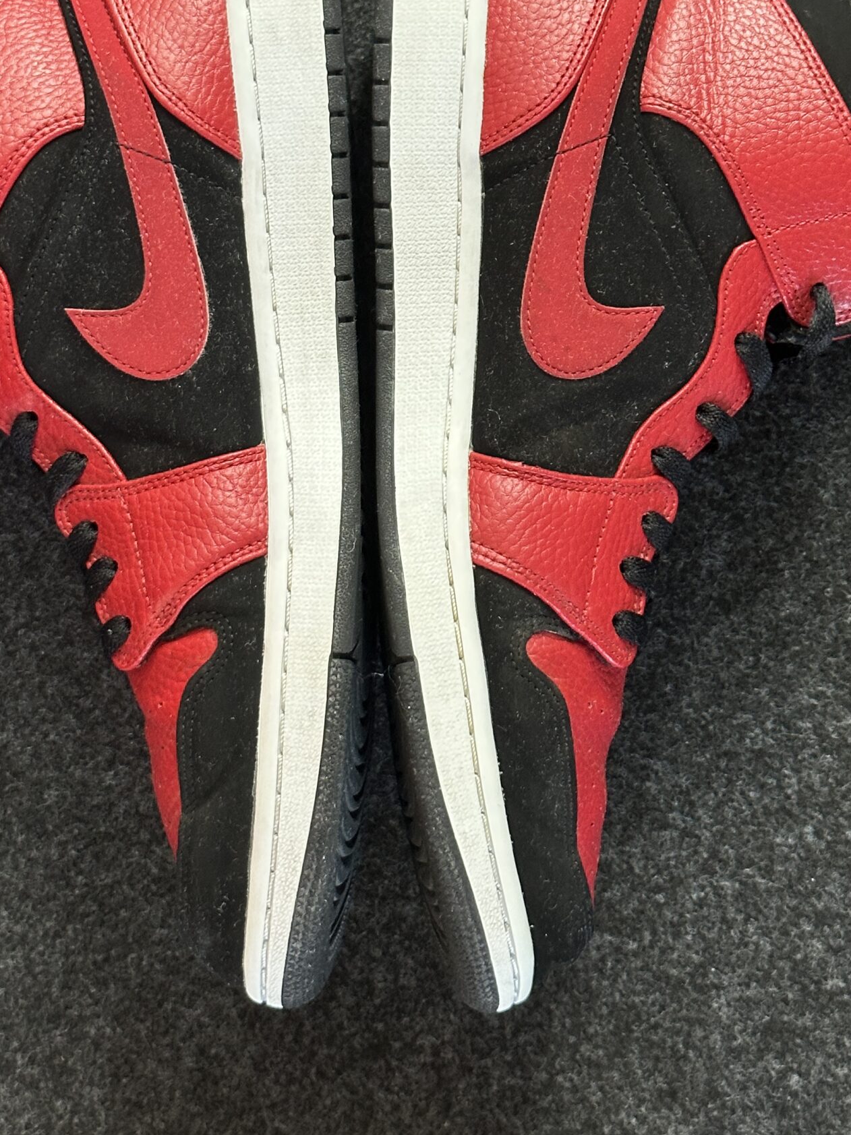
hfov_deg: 20.2
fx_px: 2393
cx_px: 367
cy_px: 375
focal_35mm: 73
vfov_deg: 26.5
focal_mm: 6.86
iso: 320
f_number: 1.78
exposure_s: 1/33
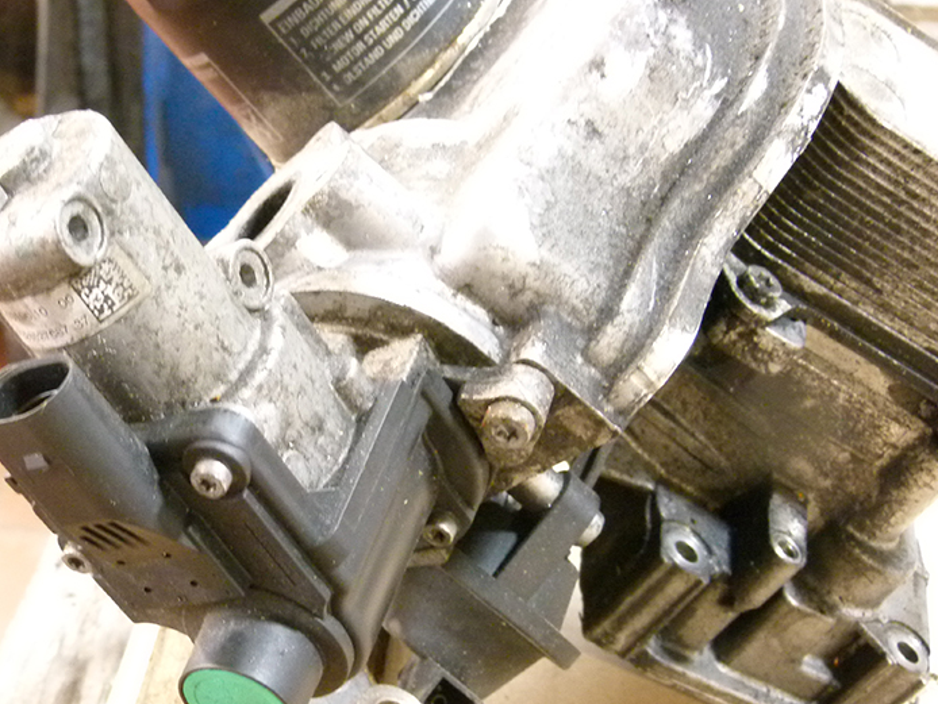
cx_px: 276
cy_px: 453
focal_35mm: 72
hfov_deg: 26.8
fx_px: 1952
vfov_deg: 20.4
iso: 400
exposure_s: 1/13
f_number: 3.2
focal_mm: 9
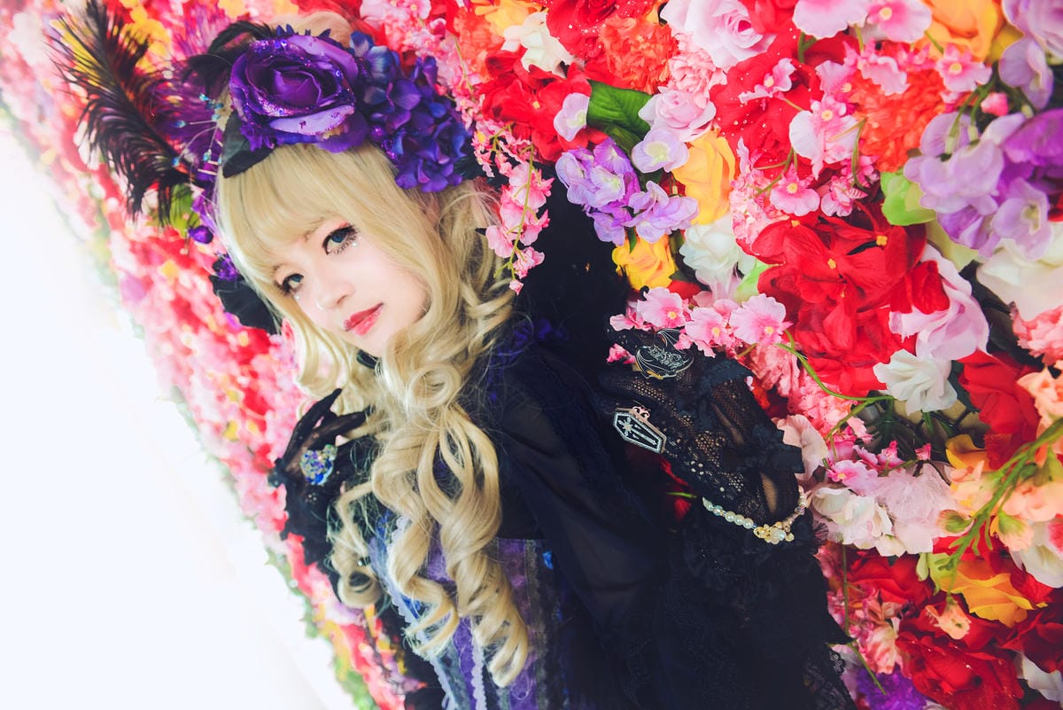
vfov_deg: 53.2
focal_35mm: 24
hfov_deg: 73.7
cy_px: 355
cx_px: 532
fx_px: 709
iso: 800
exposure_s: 1/100
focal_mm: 24
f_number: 4.5
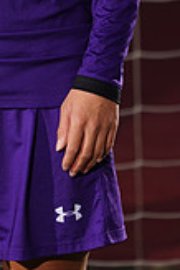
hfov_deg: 1.1
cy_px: -81
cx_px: 16
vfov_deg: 1.6
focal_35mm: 1285
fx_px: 9616
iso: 200
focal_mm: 361
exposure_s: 1/200
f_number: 7.1
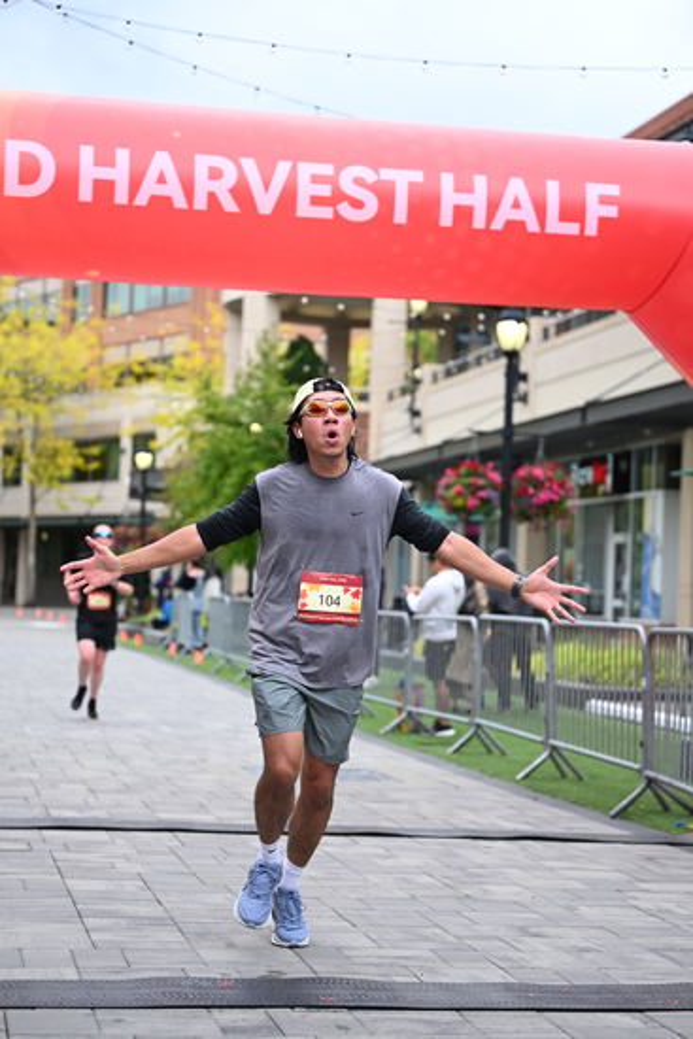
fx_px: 2020
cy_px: 520
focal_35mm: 70
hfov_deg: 19.5
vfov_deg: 28.8
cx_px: 346
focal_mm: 70
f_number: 2.8
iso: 640
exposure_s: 1/2000
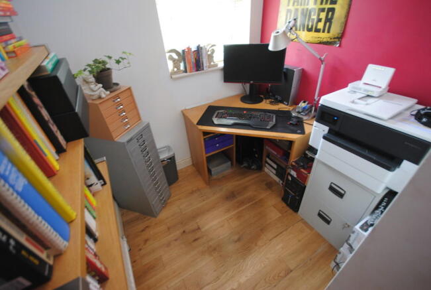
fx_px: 180
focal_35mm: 15
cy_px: 145
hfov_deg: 100.3
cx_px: 216
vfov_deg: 77.6
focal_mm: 10
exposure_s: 1/6
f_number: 4
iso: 400
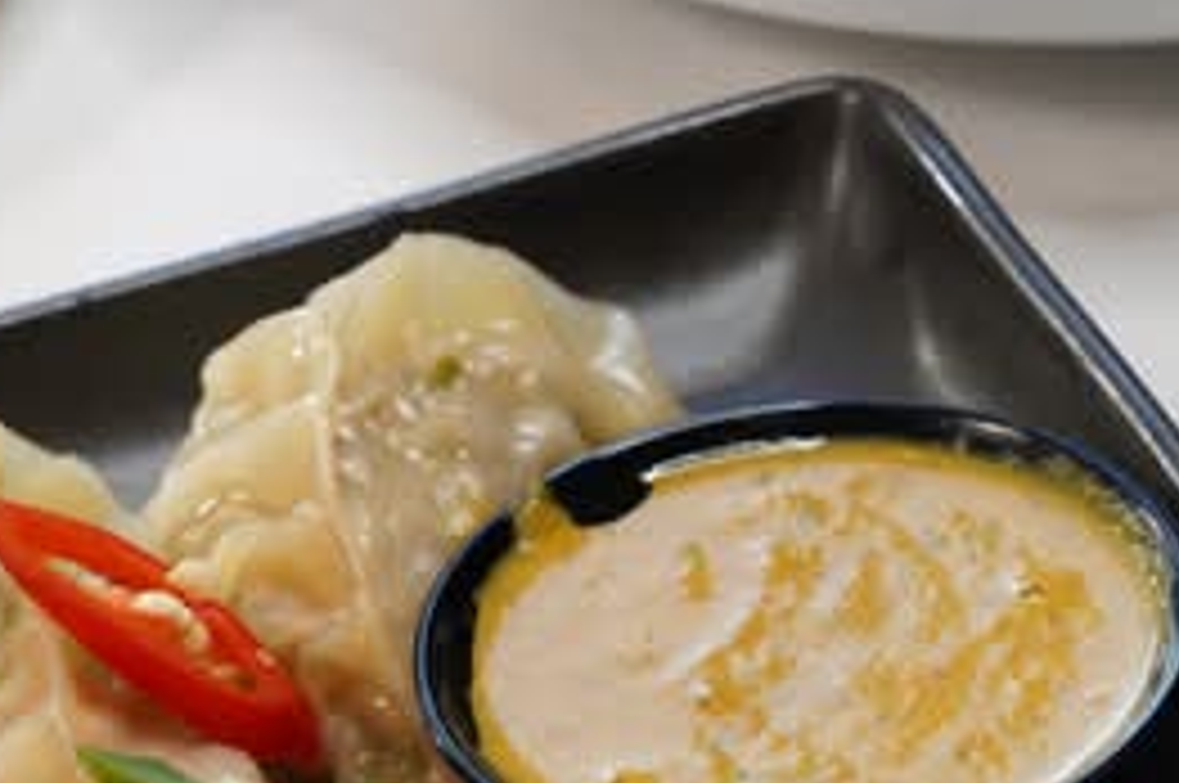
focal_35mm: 265
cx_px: -22
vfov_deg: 5.2
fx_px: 8668
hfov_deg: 7.7
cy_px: 554
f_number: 13
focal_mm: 105
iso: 2500
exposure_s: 1/125
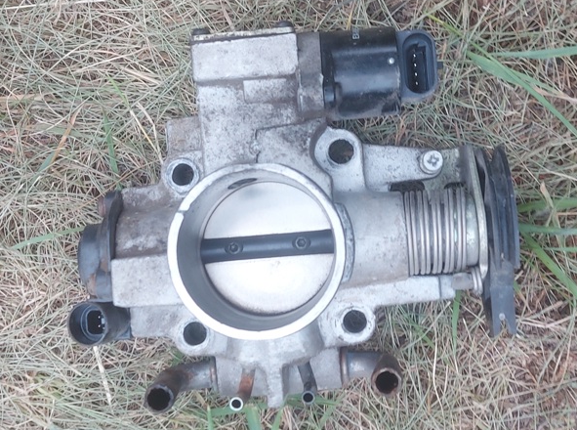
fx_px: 432
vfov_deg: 52.8
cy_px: 230
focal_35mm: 26
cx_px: 279
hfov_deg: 67.4
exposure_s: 1/60.2
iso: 64
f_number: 1.8
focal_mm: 5.23
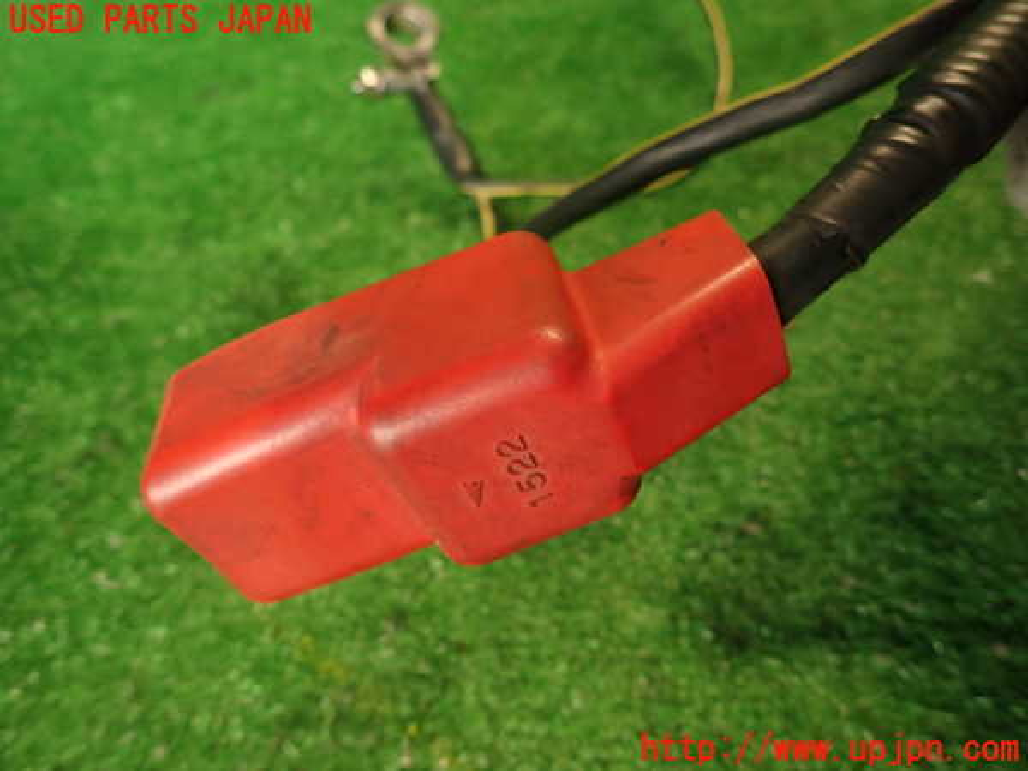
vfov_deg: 54.9
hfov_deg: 69.4
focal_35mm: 25
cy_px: 386
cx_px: 514
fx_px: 742
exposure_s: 1/40
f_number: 2
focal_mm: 4.5
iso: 200
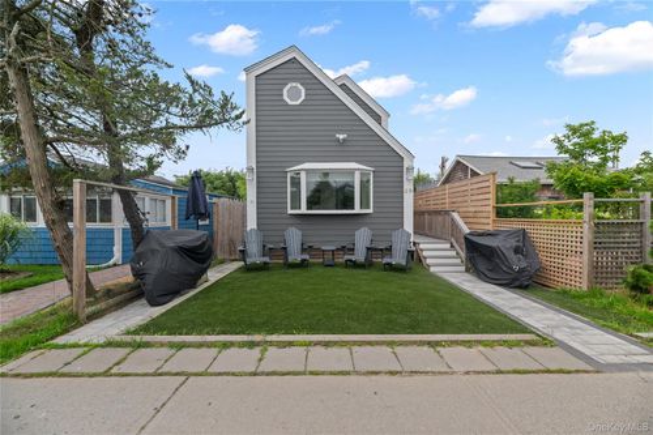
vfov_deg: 81.2
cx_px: 326
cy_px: 218
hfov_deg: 104.3
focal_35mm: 14
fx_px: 254
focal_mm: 14
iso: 320
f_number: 7.1
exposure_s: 1/640
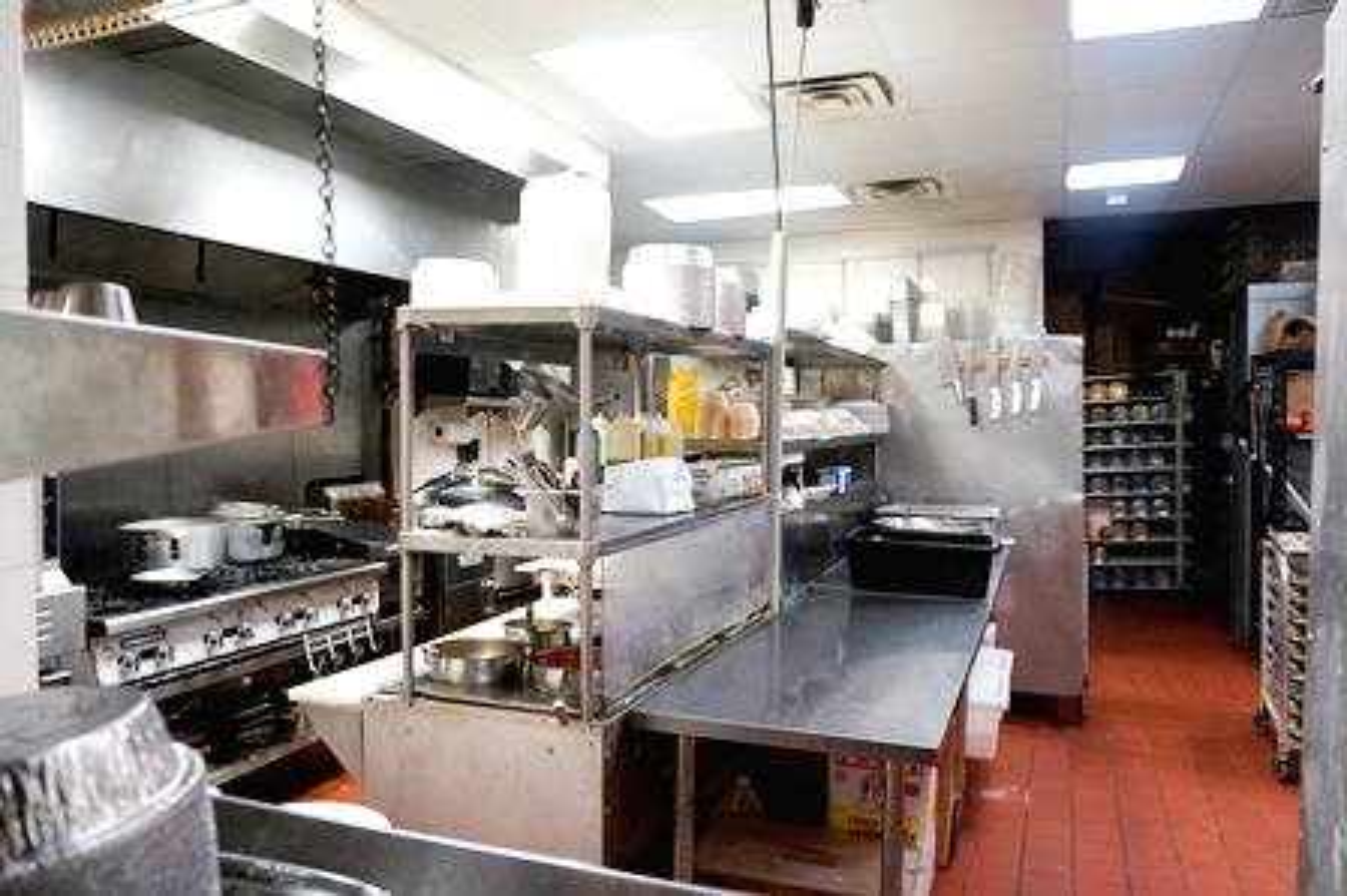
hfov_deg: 67.4
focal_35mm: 27
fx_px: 1009
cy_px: 448
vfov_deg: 47.9
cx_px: 674
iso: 640
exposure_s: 1/60
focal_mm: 18
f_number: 4
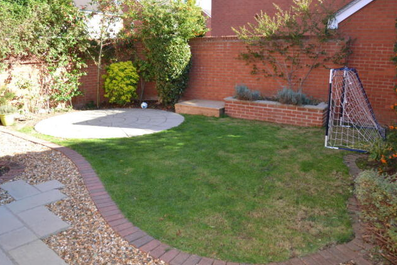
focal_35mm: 28
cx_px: 197
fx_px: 309
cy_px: 131
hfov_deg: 65.5
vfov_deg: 46.4
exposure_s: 1/125
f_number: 4
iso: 110
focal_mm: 18
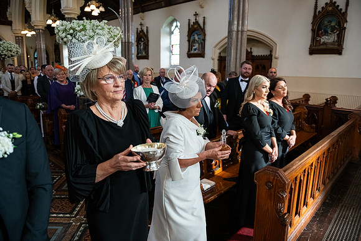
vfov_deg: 53.2
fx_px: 241
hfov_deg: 73.7
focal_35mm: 24
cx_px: 180
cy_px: 120
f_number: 3.5
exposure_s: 1/160
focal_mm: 24
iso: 1250
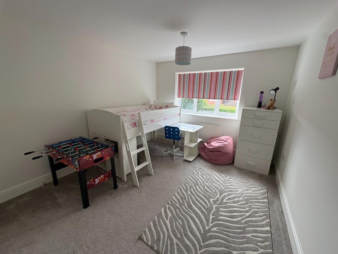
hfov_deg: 102.1
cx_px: 169
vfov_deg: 85.7
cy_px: 127
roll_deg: -1.4
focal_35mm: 14
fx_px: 137
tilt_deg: -13.8
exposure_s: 1/117
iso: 80
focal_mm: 2.22
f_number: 2.2
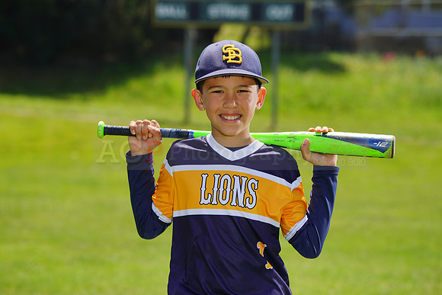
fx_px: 2358
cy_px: 148
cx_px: 221
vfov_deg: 7.2
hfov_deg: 10.7
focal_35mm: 192
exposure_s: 1/250
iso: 100
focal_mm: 192
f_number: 8
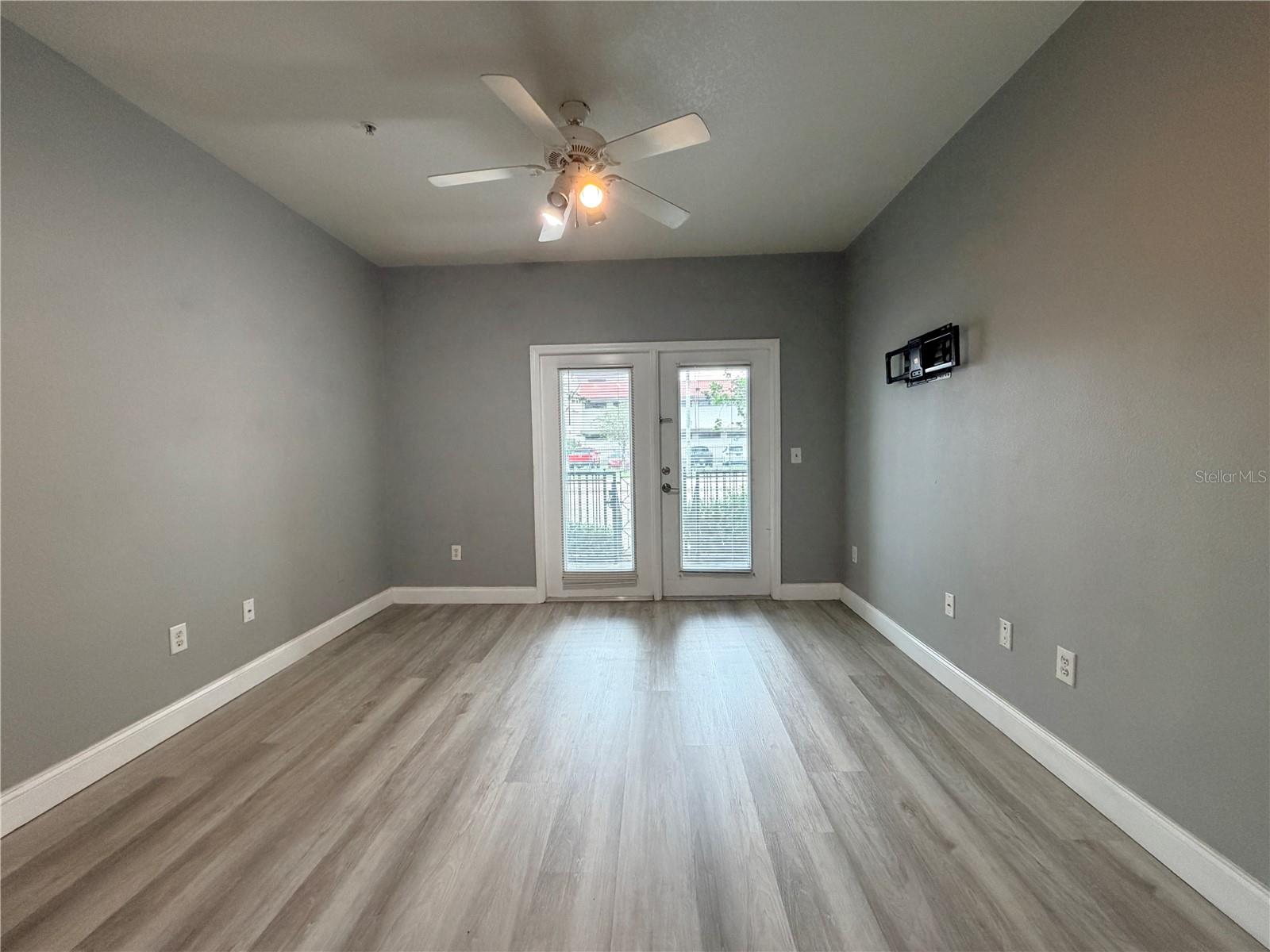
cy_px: 476
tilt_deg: -3.4
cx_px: 635
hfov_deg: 102.1
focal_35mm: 14
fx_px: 514
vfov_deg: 85.7
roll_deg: +1.2
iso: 320
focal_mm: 2.22
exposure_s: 1/120
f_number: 2.2
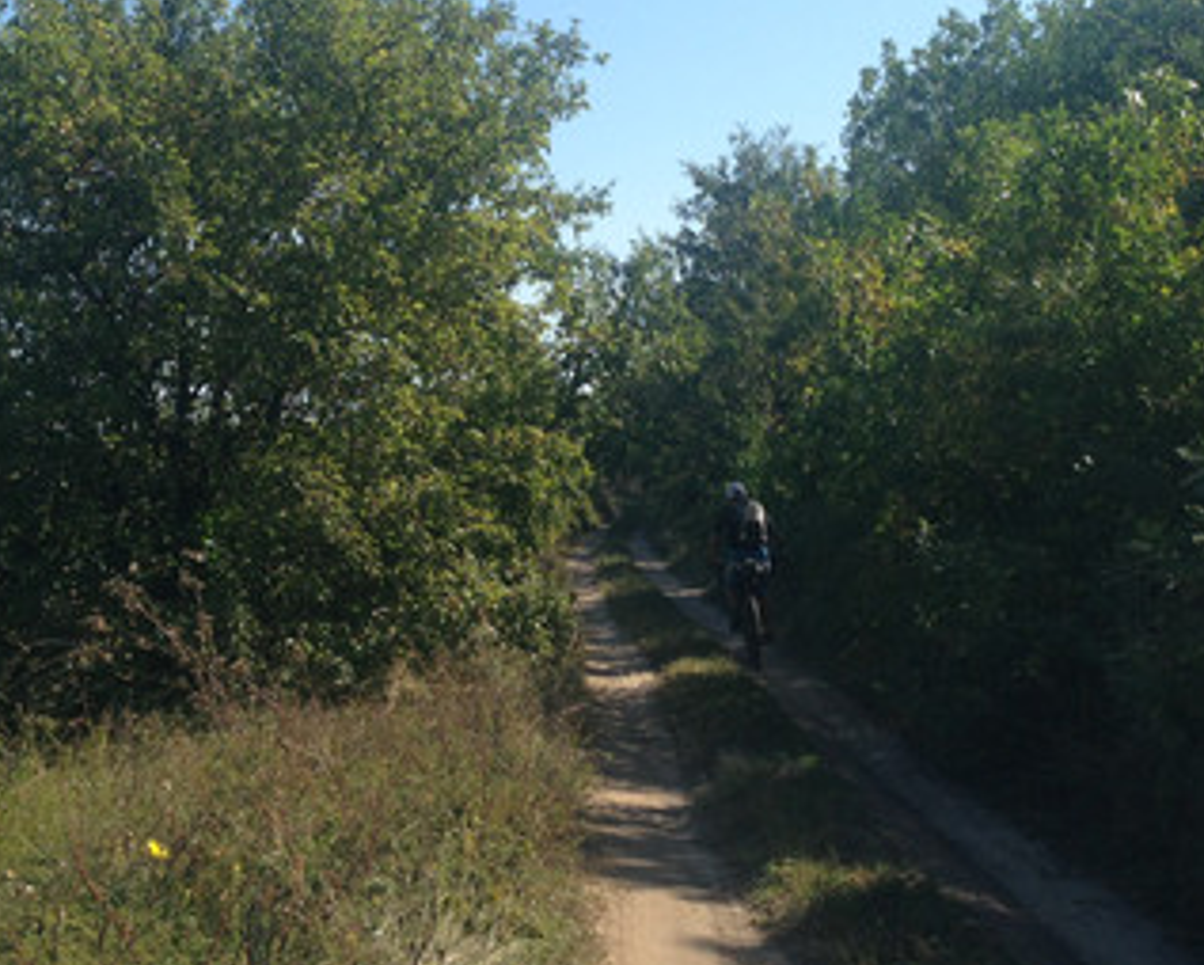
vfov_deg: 23.5
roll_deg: +2.4
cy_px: 505
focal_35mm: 65
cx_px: 615
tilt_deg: -2.5
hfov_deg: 29.1
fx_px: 2318
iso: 50
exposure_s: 1/1323
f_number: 2.4
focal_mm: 4.12
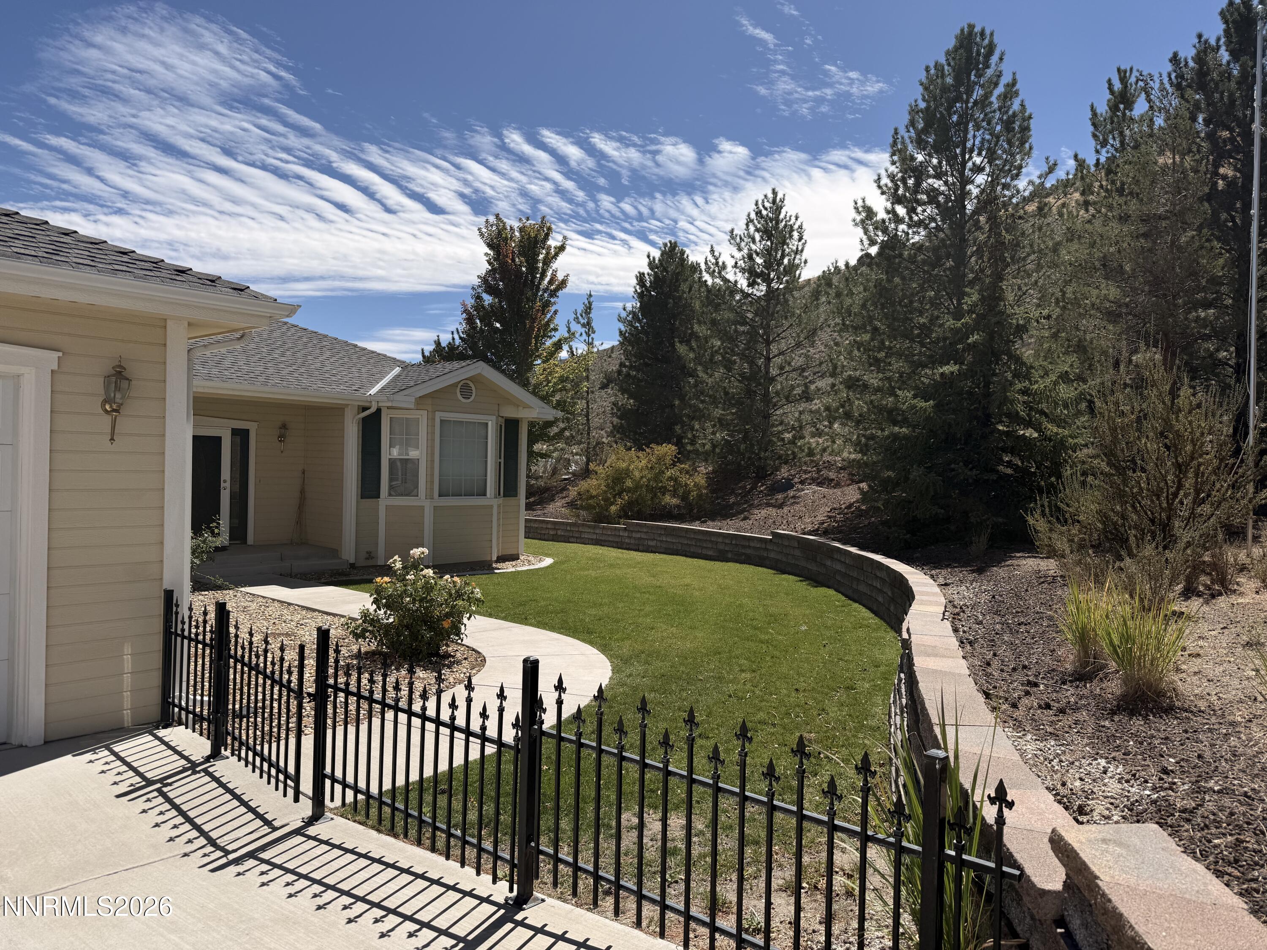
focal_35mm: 24
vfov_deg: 56.8
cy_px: 475
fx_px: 878
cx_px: 634
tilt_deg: -0.5
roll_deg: -1.7
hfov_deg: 71.6
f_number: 1.78
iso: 80
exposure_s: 1/6711
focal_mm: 6.76
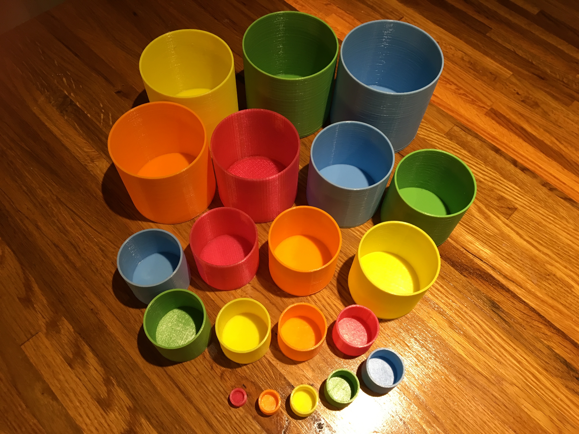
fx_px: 485
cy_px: 217
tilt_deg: -60.4
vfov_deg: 48.2
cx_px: 290
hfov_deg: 61.7
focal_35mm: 29
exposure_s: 1/30
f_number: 2.2
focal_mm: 4.15
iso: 64
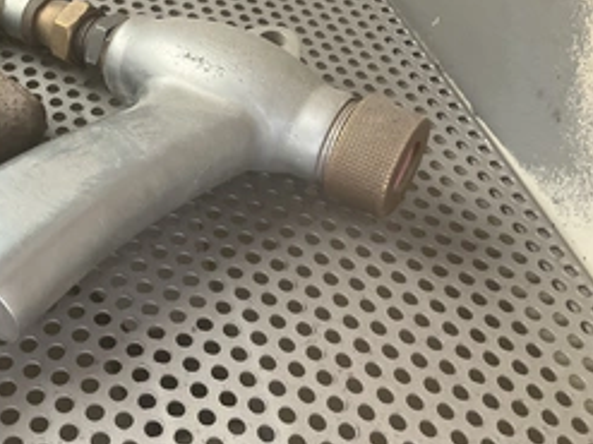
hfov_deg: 39.9
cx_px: 194
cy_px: 175
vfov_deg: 30.8
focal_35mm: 47
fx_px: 805
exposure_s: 1/60
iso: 160
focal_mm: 3
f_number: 1.8
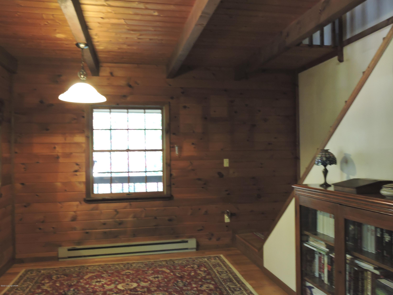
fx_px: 341
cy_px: 148
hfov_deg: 60.0
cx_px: 196
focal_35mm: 30
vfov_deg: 46.8
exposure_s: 1/8
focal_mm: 5.4
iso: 500
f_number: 3.5
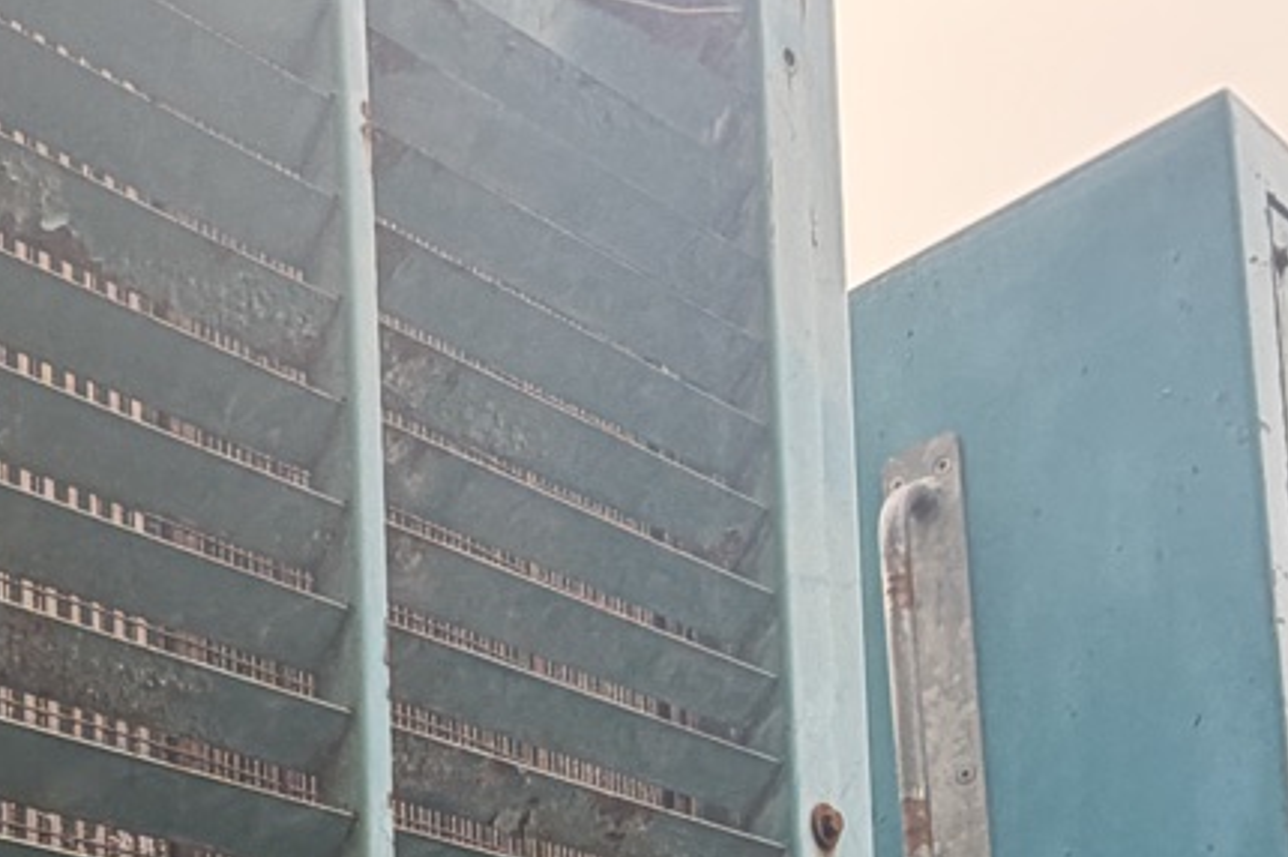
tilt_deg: +3.3
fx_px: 2181
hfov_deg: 31.1
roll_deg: -0.7
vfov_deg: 18.6
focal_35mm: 61
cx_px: 87
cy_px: 1417
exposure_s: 1/121
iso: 50
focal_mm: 2.22
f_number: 2.2
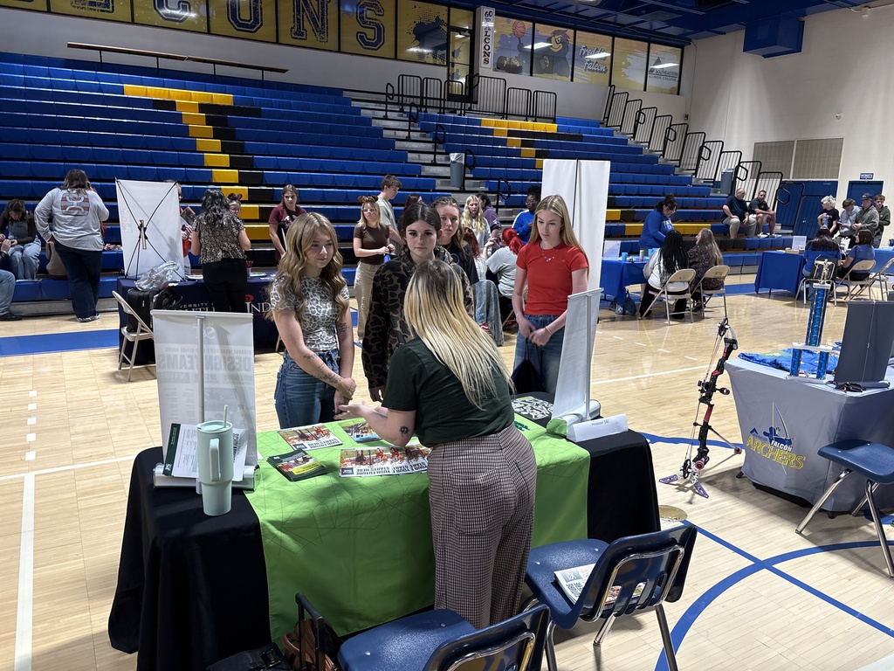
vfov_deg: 53.1
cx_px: 447
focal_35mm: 26
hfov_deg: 67.3
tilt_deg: -11.1
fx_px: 671
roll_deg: -1.9
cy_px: 336
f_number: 1.6
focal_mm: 5.96
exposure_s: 1/60
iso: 125
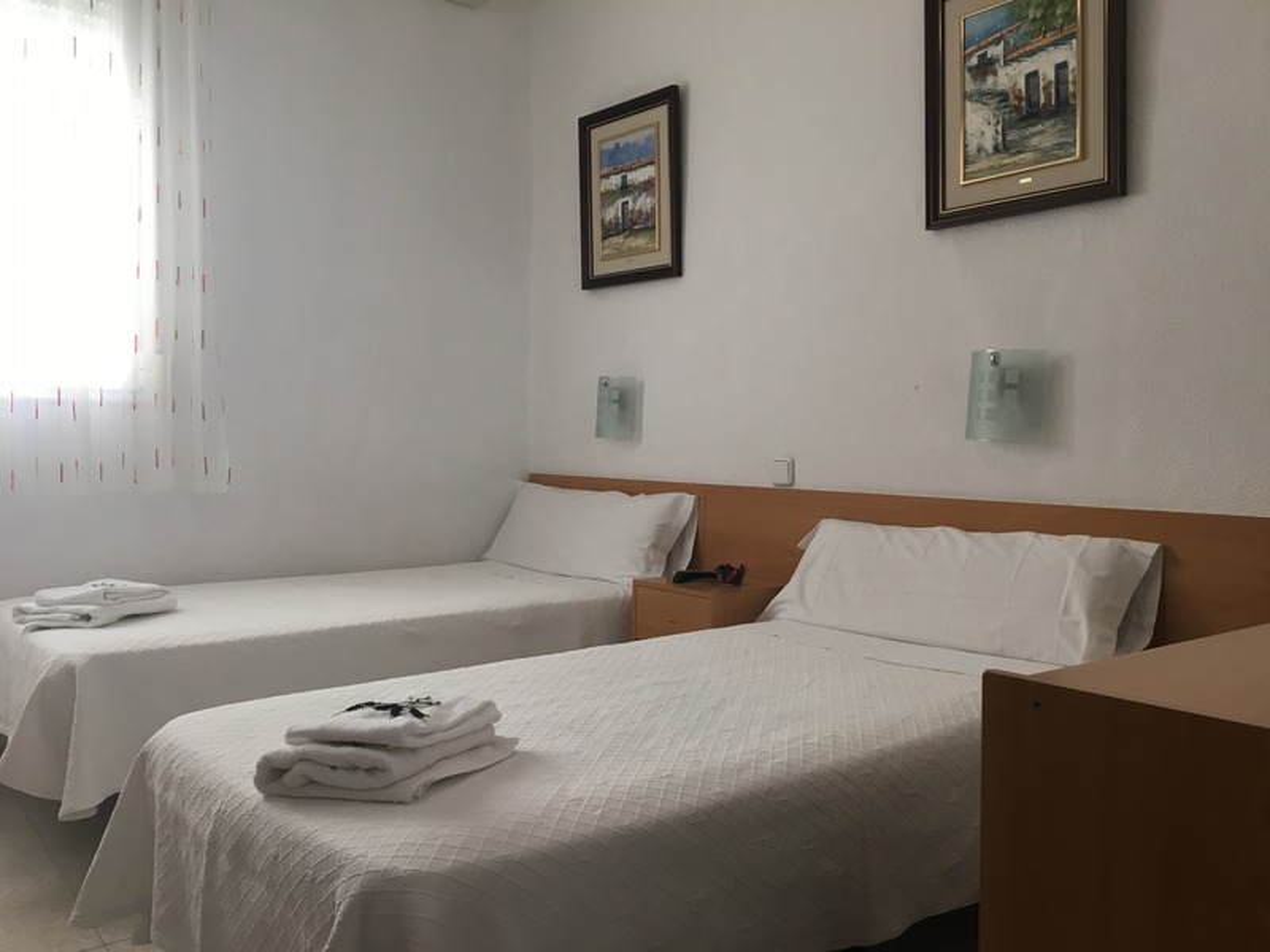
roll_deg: +0.4
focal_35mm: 29
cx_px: 635
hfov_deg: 61.7
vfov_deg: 48.2
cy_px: 476
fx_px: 1064
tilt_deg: -2.9
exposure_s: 1/33
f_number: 2.2
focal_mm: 4.15
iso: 25
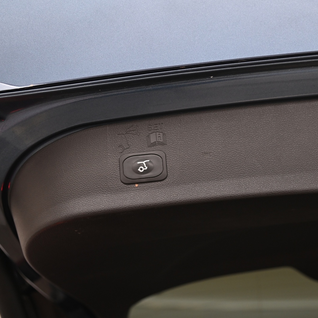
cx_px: 186
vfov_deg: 30.0
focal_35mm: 57
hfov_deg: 30.0
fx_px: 592
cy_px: 158
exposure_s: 1/60
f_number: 4
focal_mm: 44
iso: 1250
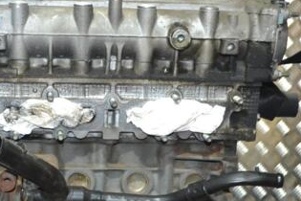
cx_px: 85
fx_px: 669
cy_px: 186
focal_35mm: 80
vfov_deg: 16.8
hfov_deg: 25.1
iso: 2200
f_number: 4.5
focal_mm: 28
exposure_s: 1/60
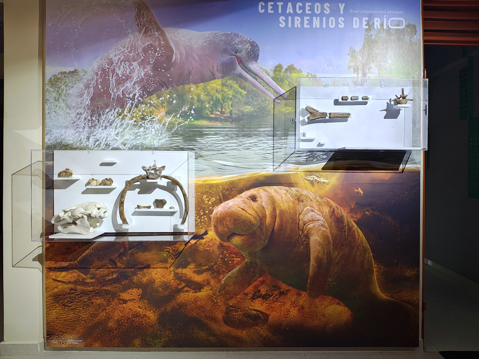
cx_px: 240
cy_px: 180
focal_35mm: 25
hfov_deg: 69.4
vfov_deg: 54.9
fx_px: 346
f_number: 1.4
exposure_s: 1/120
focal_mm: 5.89
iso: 519
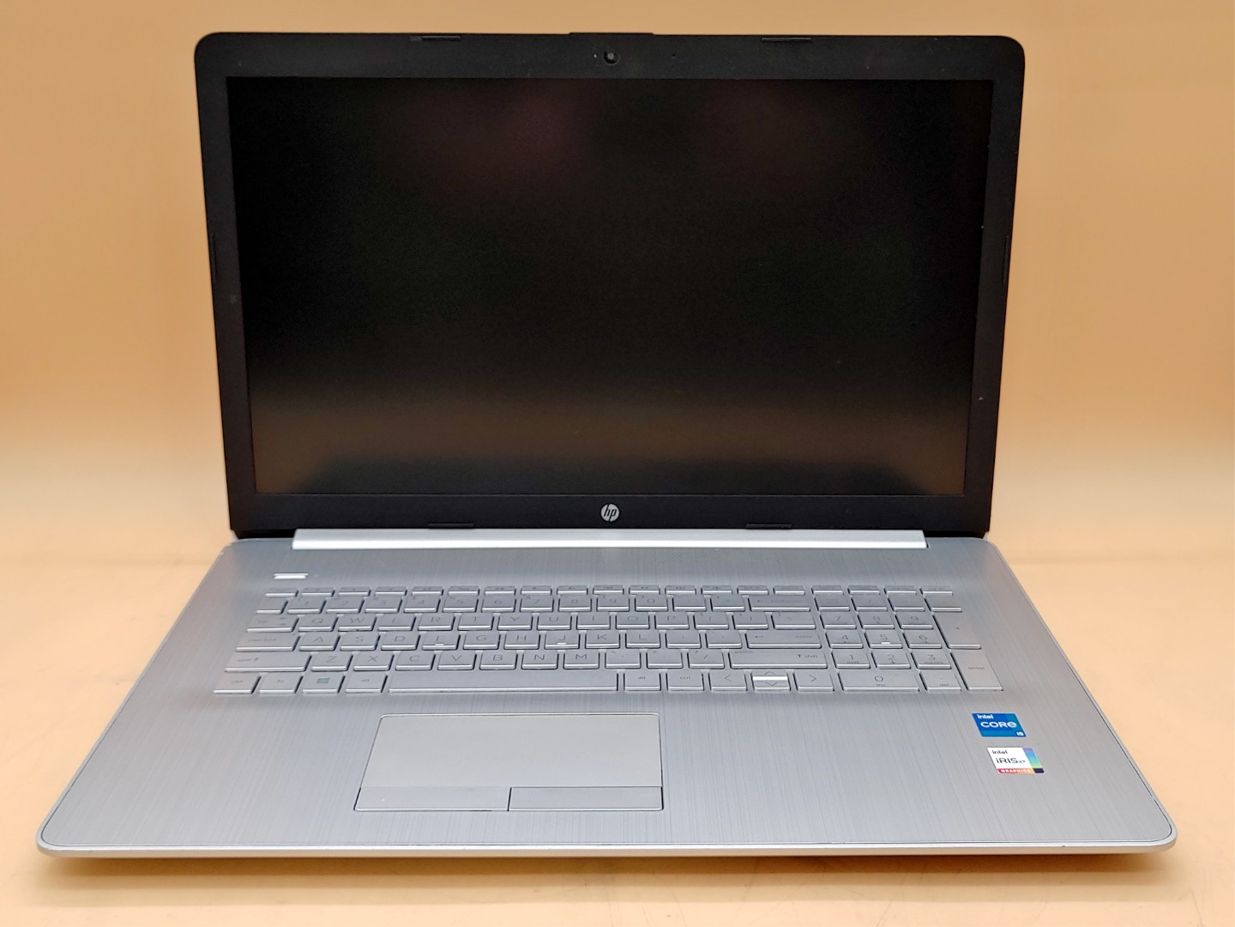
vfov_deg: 39.7
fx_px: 1284
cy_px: 464
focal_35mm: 36
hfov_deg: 51.4
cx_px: 618
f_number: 1.8
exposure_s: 1/76
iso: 50
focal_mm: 4.36
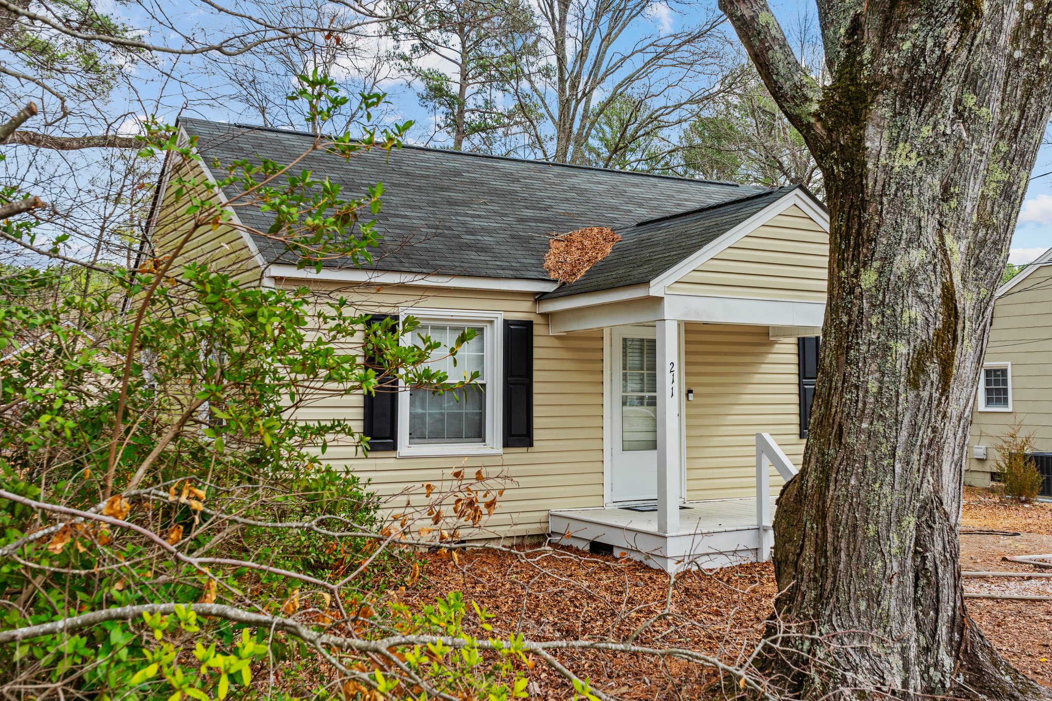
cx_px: 526
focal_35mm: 35
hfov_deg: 54.4
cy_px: 350
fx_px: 1023
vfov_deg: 37.8
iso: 250
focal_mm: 35
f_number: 9
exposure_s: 1/200
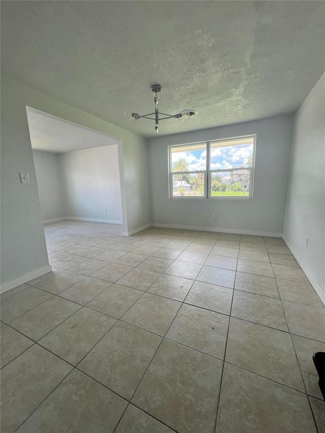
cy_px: 216
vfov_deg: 106.2
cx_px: 162
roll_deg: +1.9
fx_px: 163
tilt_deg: -9.8
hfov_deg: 89.9
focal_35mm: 13
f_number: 1.8
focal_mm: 1.57
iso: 32
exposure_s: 1/149
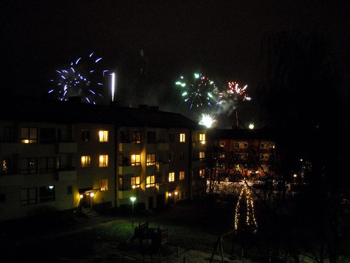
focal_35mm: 35
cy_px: 132
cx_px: 175
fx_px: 354
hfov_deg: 52.6
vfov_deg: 40.7
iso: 400
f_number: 2.8
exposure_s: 1/2
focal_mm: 5.7
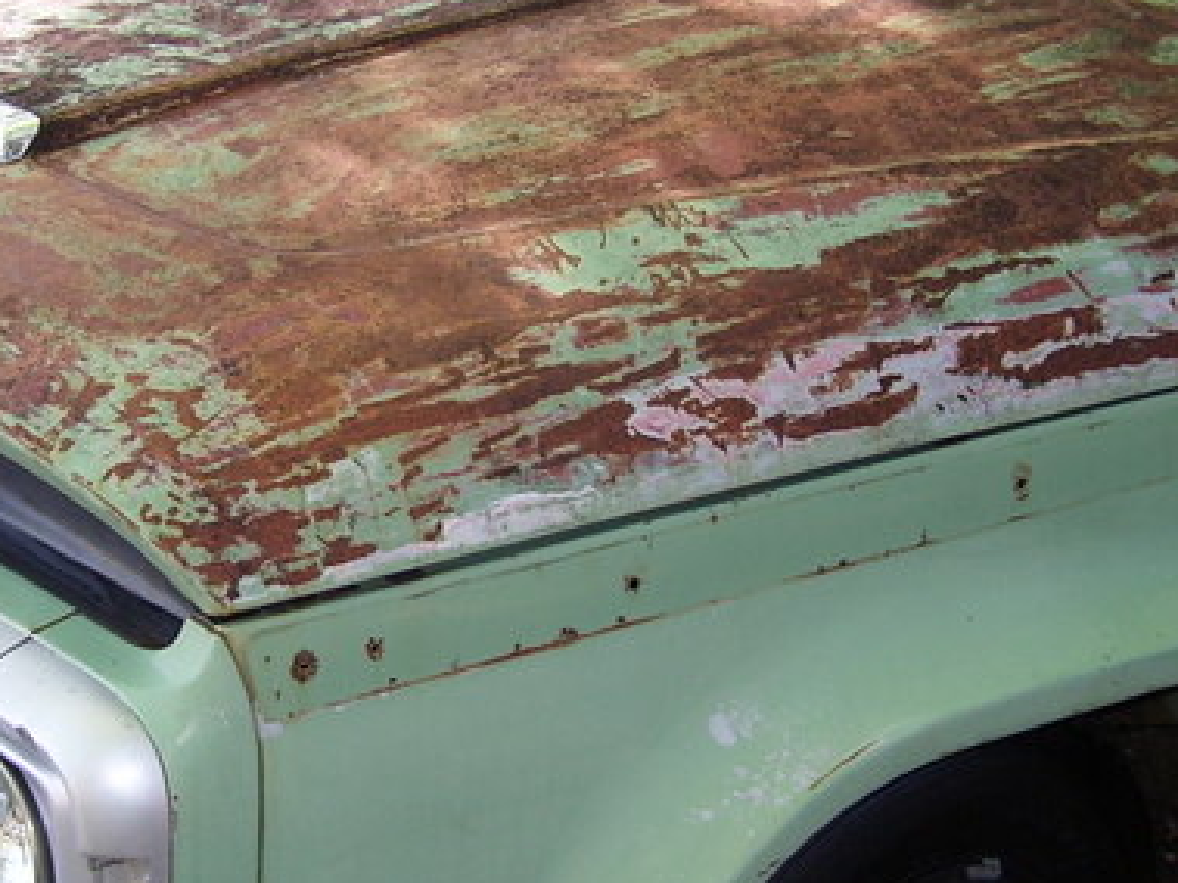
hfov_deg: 25.5
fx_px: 2585
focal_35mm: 76
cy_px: 463
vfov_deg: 19.4
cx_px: 385
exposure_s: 1/60
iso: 80
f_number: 2.7
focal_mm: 6
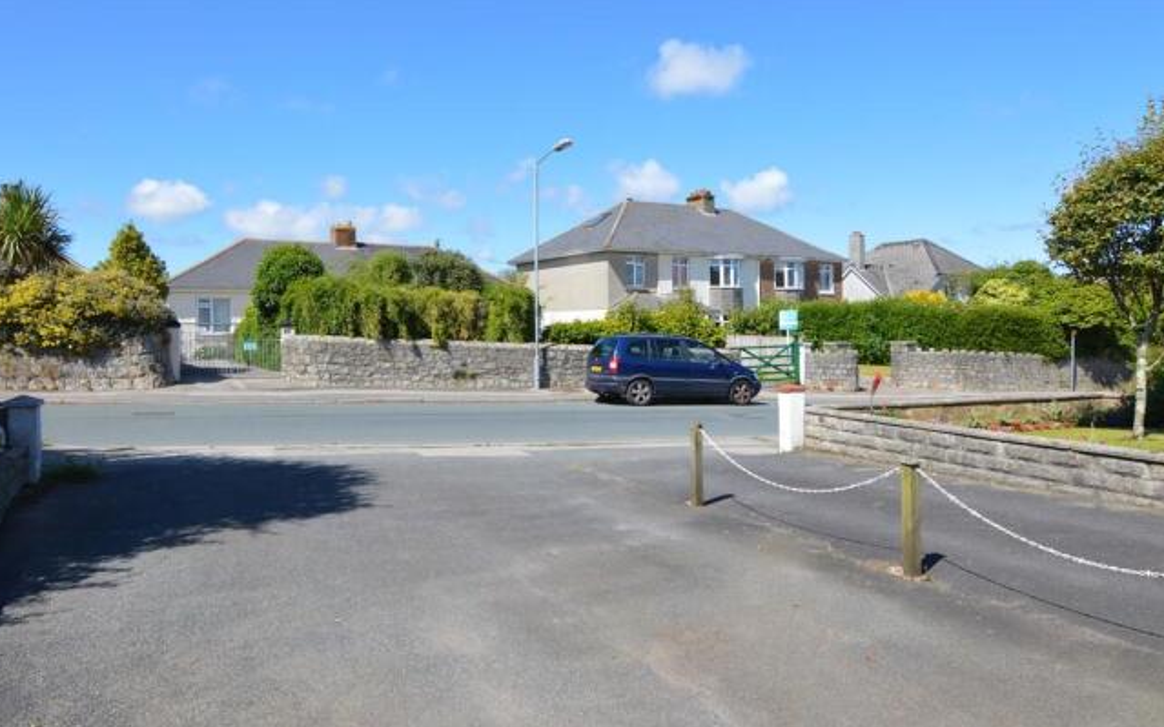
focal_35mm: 24
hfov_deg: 75.9
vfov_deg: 51.9
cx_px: 568
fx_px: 746
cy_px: 337
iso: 100
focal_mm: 15
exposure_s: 1/250
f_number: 8
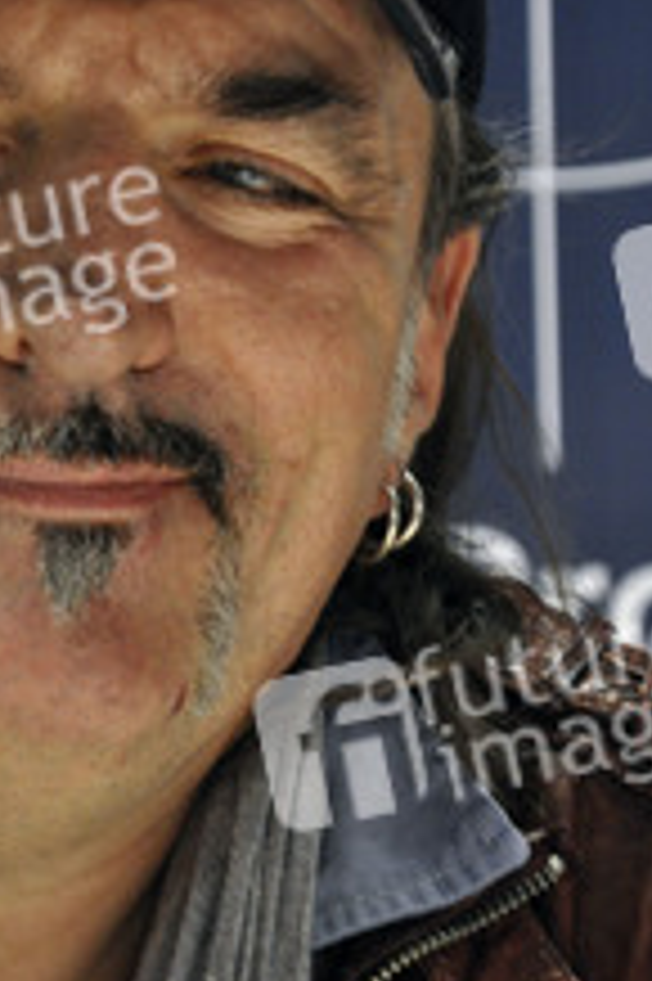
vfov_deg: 5.5
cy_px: 500
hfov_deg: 3.7
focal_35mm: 372
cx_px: 79
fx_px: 10119
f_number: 5.6
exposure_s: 1/60
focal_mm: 135
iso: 1250
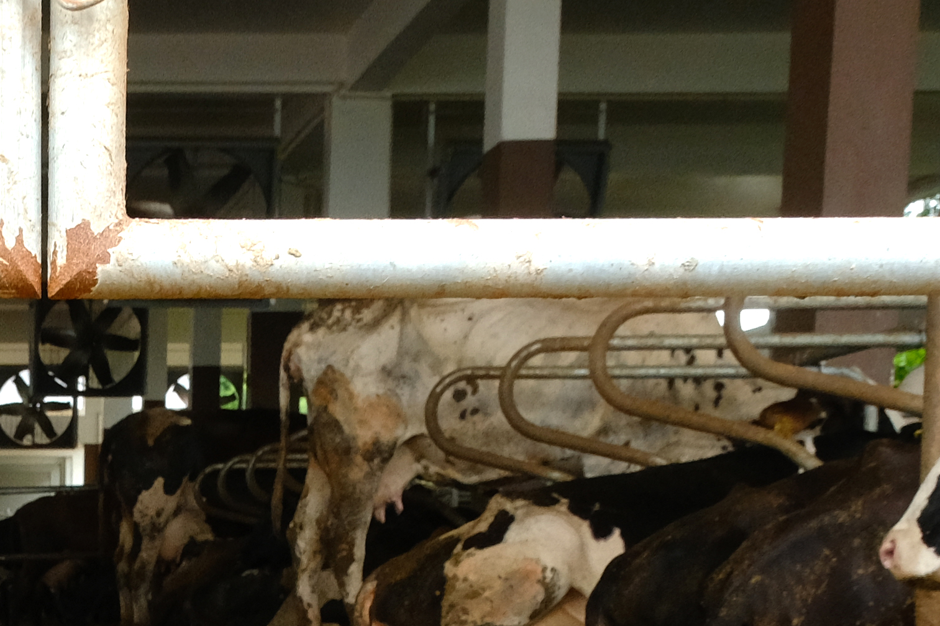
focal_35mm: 99
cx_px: -89
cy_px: 1078
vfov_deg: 12.7
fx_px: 2584
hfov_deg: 19.7
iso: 1250
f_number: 7.1
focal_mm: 16
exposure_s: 1/125
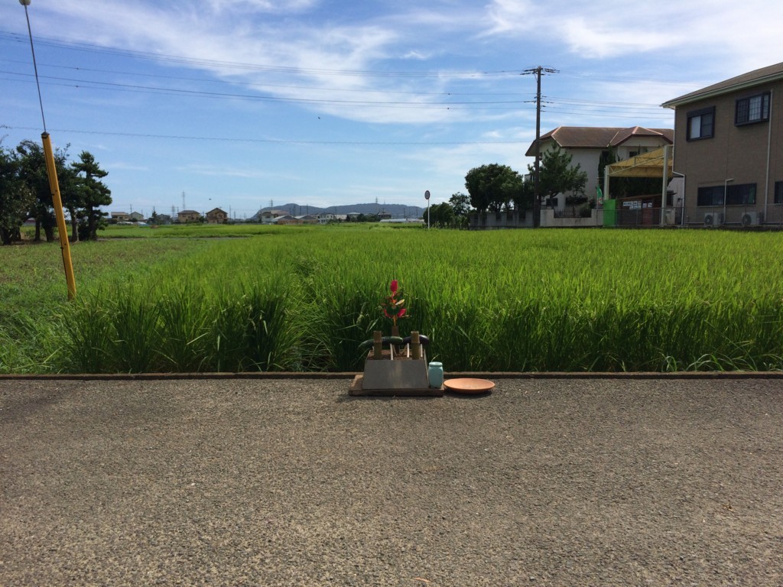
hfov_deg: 61.7
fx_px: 656
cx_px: 392
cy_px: 294
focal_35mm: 29
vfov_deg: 48.2
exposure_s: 1/3425
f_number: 2.2
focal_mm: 4.15
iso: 32
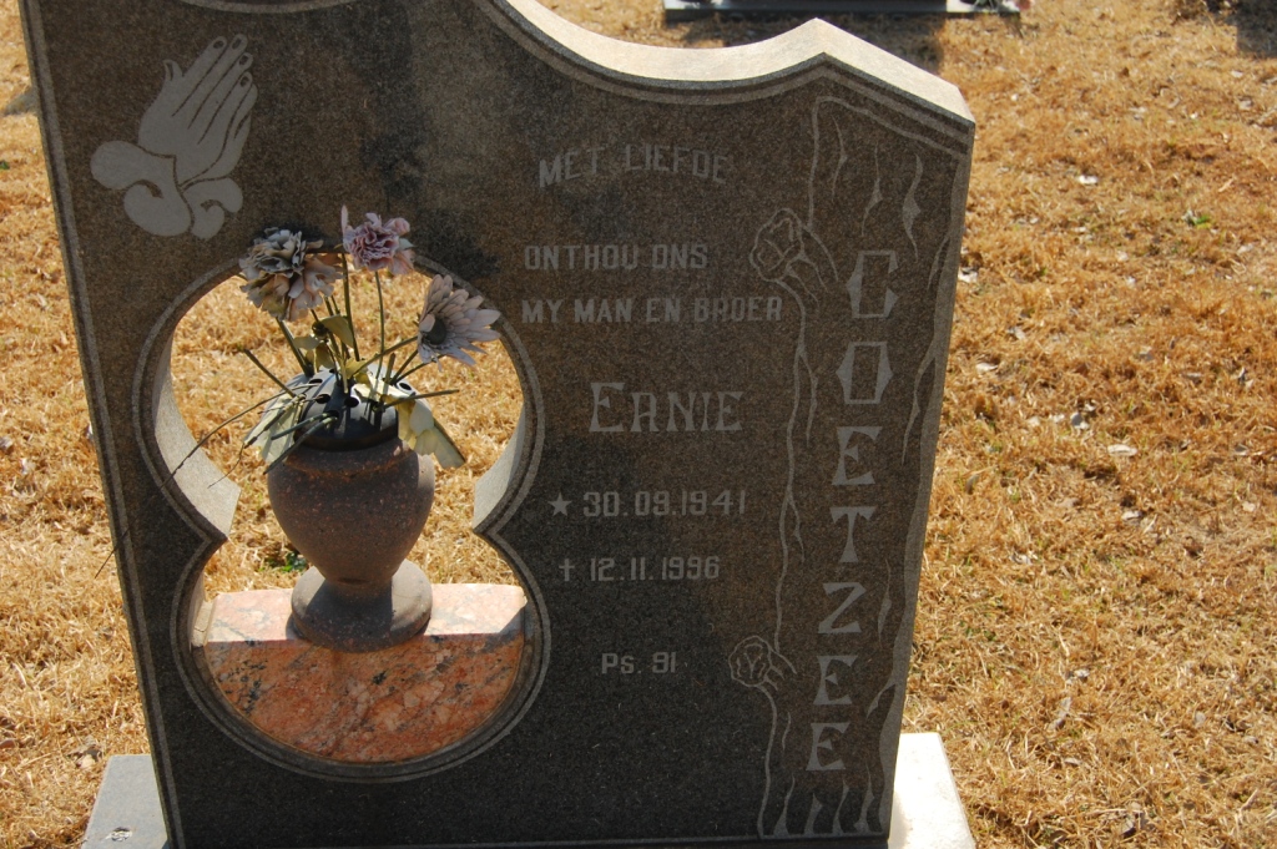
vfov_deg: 28.0
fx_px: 1701
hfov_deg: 41.1
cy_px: 424
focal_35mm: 48
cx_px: 638
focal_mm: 32
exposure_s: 1/500
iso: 400
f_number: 7.1
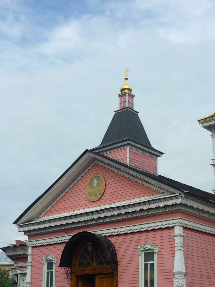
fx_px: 464
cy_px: 215
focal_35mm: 56
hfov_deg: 26.1
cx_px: 122
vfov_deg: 33.7
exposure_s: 1/160
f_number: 8
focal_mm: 5.5
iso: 100
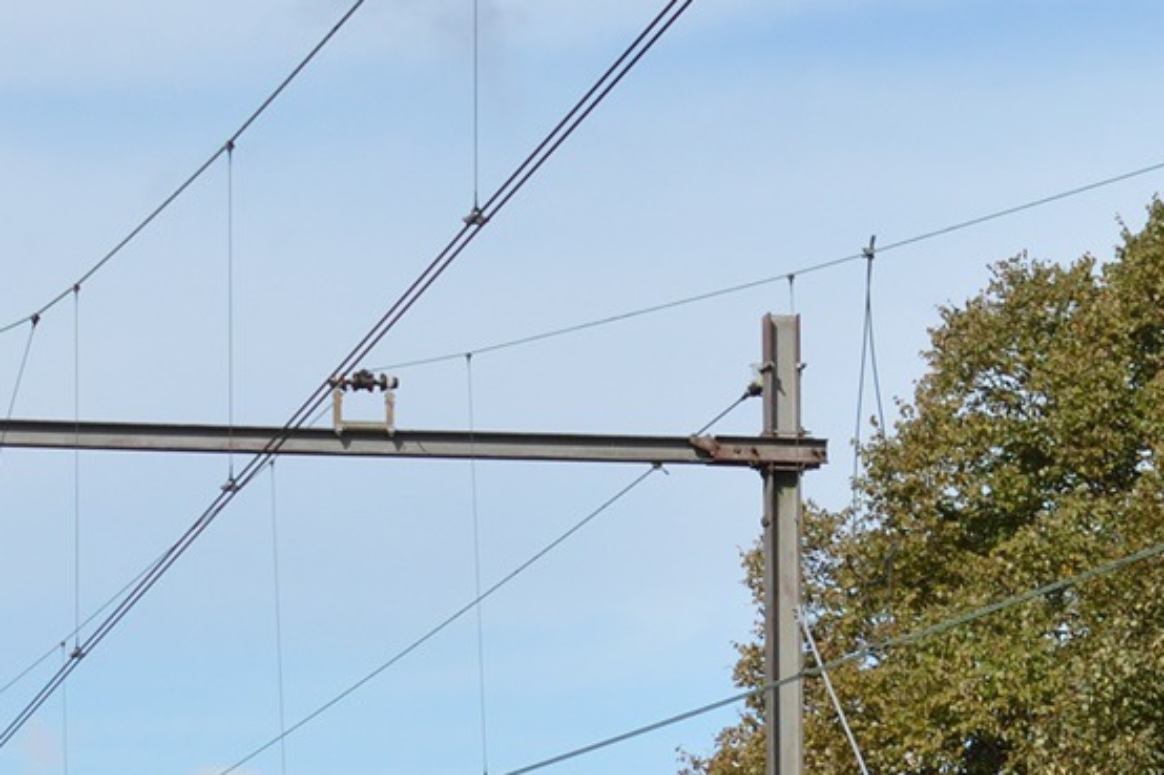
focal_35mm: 156
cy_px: 1077
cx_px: 685
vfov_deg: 8.6
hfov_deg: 13.2
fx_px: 5042
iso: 100
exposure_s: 1/400
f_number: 9
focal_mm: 30
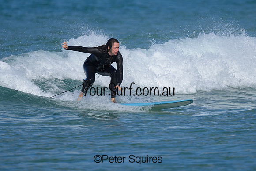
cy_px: 55
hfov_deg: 1.9
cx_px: 121
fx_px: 7813
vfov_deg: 1.3
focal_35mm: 1099
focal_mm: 800
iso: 180
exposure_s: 1/2000
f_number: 6.3
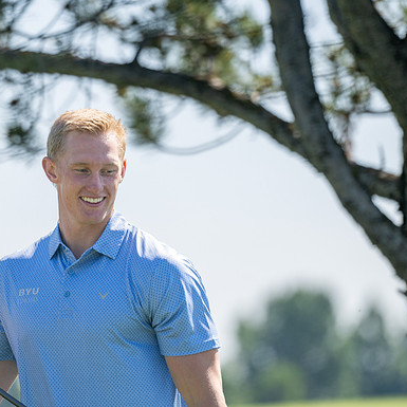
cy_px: 204
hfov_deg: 3.6
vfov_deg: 3.6
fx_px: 6478
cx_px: 127
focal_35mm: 487
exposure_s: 1/800
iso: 200
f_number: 5.6
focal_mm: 380
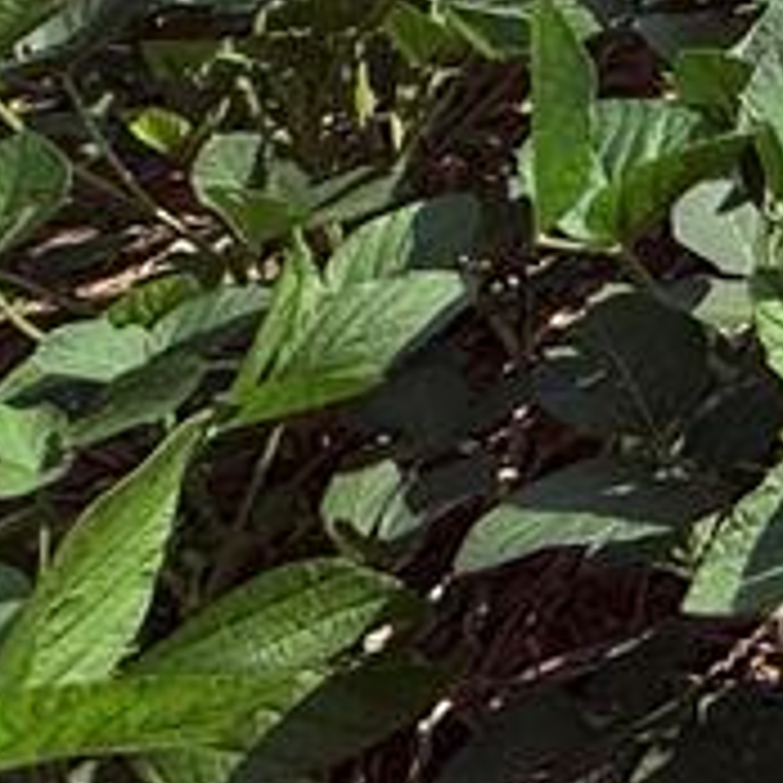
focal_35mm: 73
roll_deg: -0.2
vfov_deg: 18.2
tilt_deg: -10.8
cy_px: -657
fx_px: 1868
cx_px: 2052
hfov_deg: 13.5
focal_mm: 2.22
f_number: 2.2
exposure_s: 1/2410
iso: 50
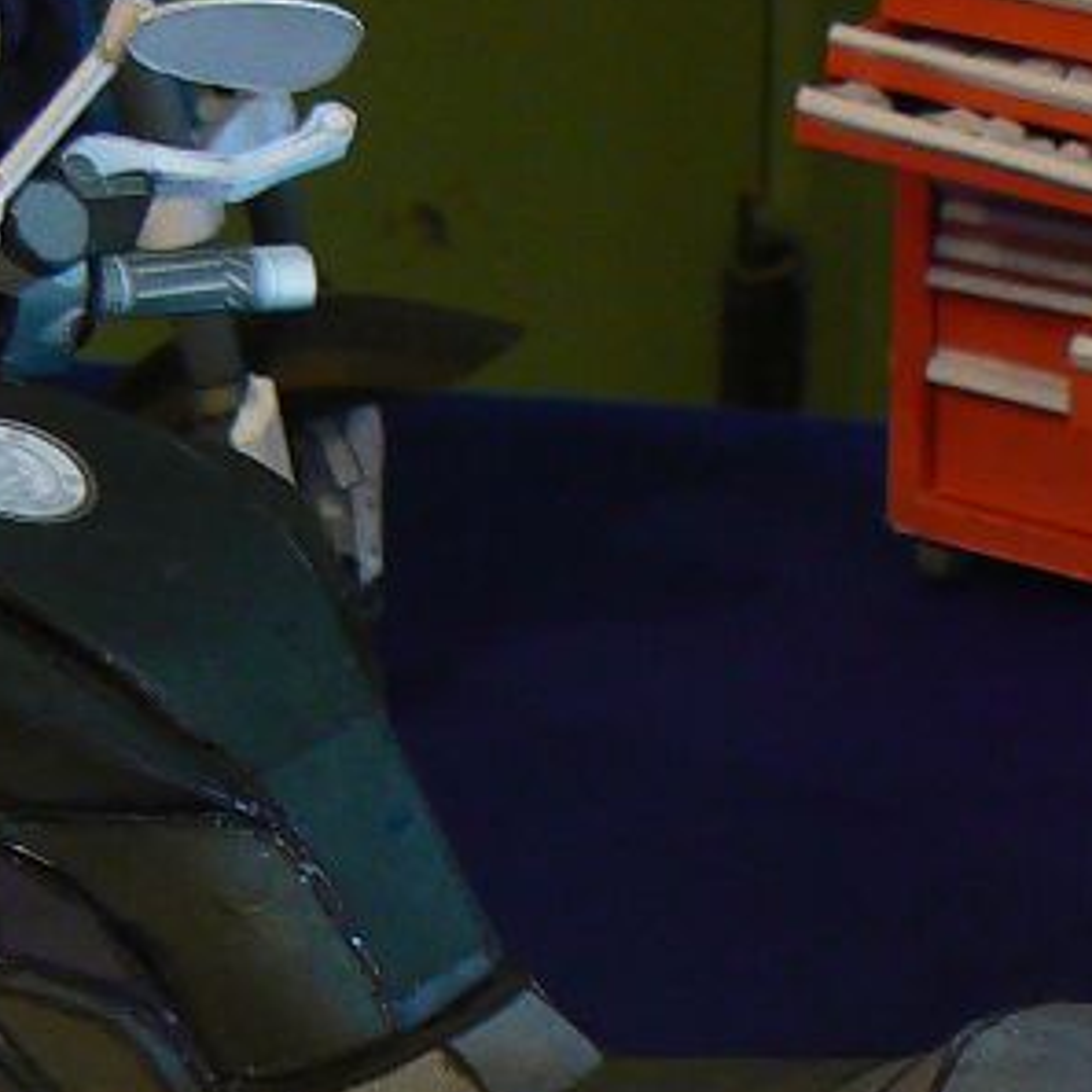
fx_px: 5746
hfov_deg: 10.8
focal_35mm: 161
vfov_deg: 10.7
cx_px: 313
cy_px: 1210
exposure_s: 1/2.5
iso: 80
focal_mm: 6.5
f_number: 2.8
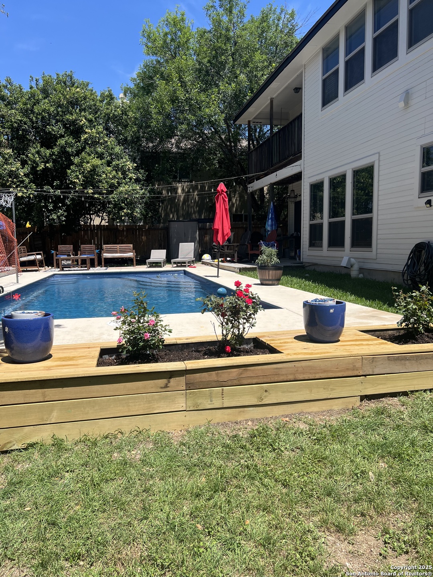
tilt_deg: -5.7
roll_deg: +0.5
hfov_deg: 53.1
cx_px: 216
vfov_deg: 67.3
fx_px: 434
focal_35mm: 26
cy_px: 288
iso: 50
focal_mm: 5.7
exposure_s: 1/3077
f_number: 1.5
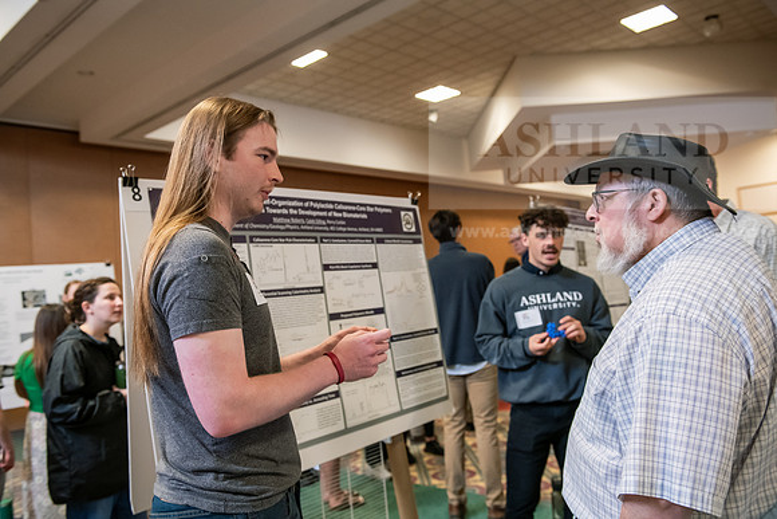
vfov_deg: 41.1
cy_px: 260
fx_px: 691
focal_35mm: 32
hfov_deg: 58.7
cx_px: 388
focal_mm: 32
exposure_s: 1/160
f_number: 3.5
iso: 2000
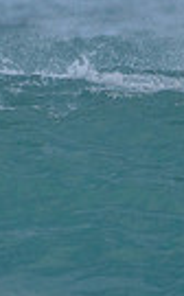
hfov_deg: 0.5
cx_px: 401
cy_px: 317
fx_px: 21628
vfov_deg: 0.8
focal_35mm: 2687
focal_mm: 500
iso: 900
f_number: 5.6
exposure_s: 1/2000
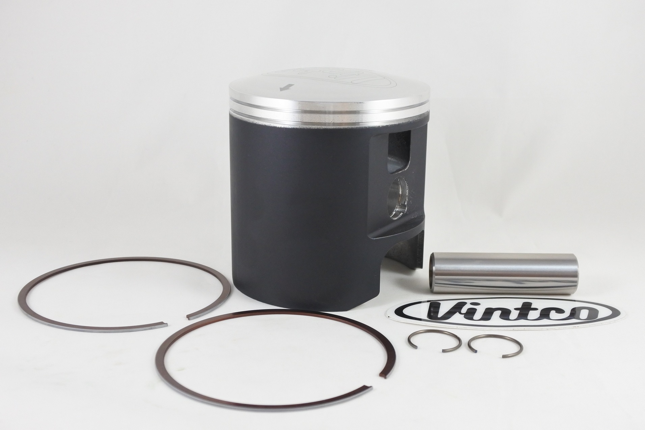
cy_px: 215
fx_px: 717
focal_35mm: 40
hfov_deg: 48.5
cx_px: 322
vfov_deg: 33.4
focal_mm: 15
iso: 640
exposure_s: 1/125
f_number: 4.2
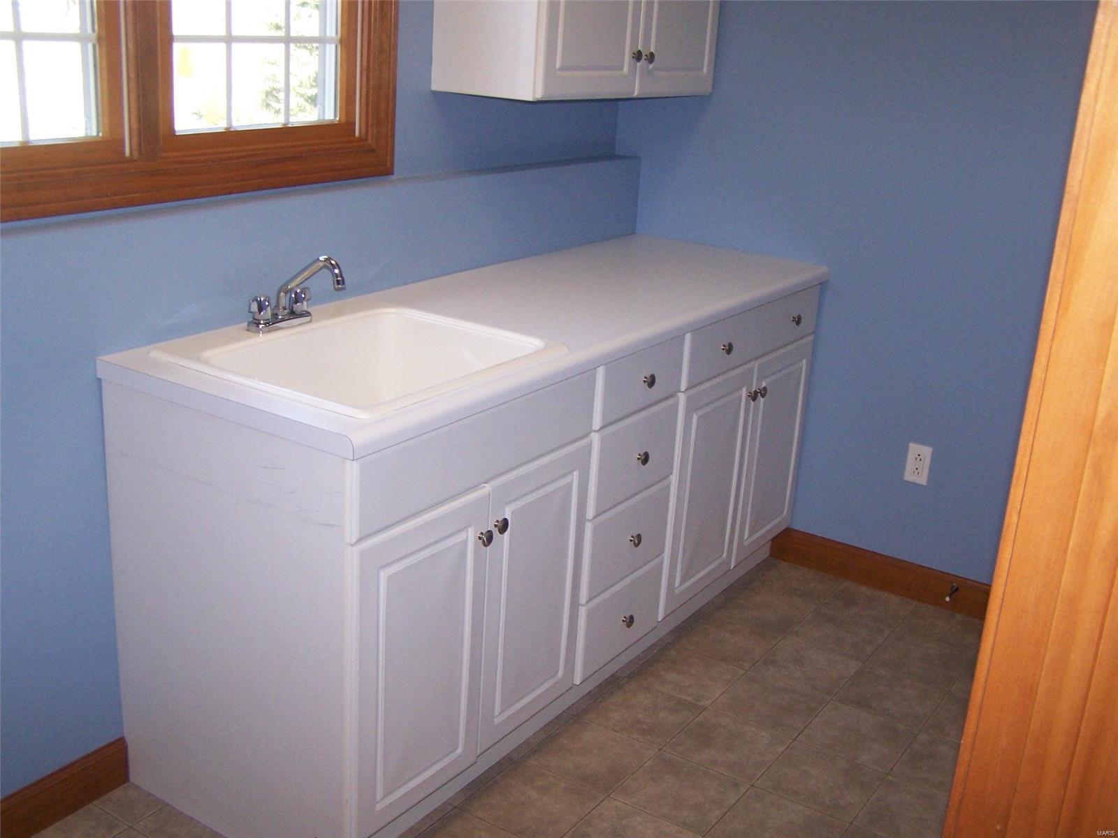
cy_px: 419
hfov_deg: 49.0
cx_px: 559
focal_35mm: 38
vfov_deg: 37.7
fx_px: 1227
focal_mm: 6.3
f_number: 2.8
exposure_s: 1/60
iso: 140
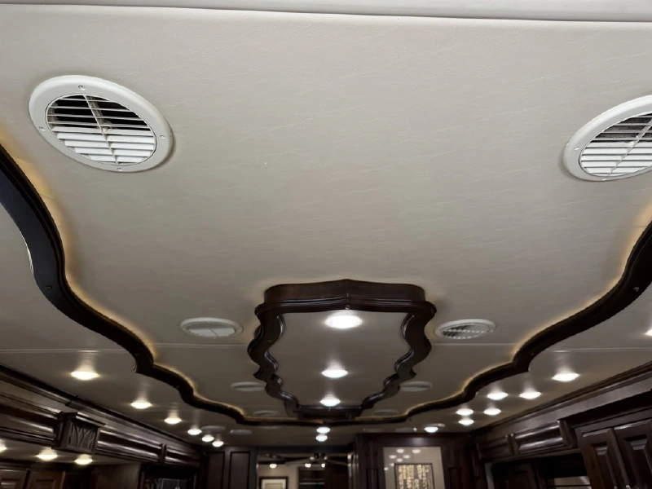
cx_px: 326
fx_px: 452
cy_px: 244
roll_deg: +1.5
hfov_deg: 71.6
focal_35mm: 24
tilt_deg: +28.9
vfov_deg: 56.8
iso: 200
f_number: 1.78
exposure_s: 1/93
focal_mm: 6.76
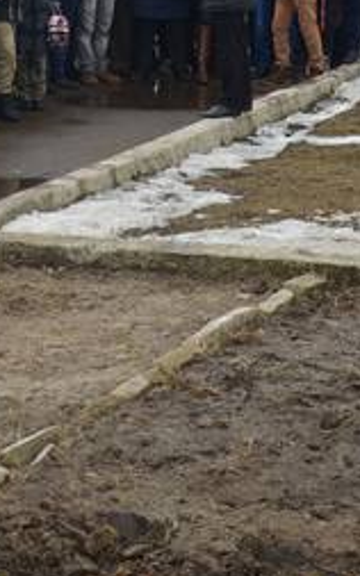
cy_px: 117
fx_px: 1665
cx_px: 43
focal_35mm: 106
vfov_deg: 19.4
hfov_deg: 12.3
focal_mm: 22
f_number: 6.3
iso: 200
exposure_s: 1/160
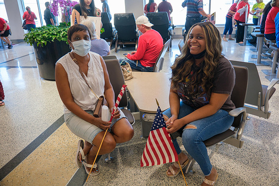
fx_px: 217
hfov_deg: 65.5
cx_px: 140
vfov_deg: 46.4
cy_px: 93
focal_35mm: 28
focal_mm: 18.4
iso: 640
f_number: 4
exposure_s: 1/40
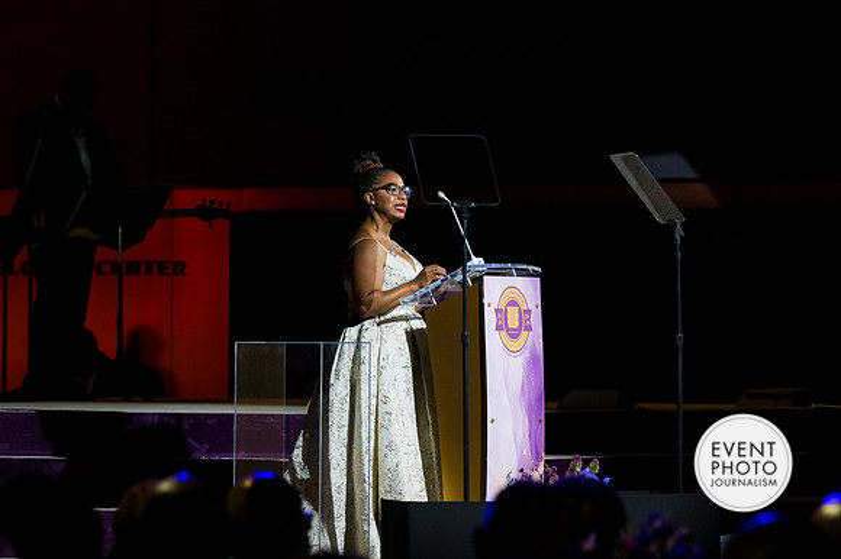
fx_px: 5253
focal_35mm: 225
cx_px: 420
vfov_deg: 6.1
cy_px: 280
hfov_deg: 9.2
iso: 360
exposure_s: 1/200
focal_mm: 150
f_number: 3.5
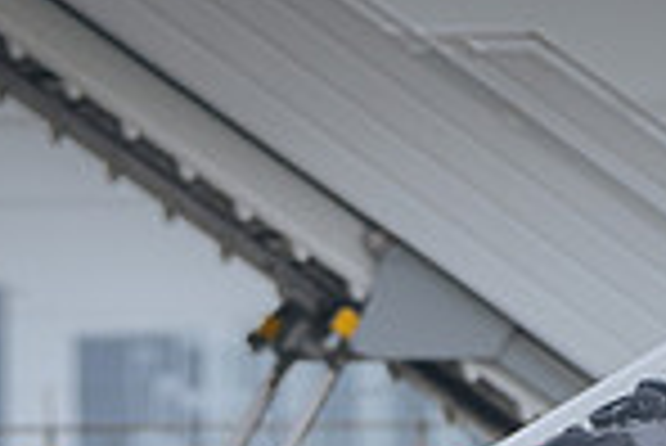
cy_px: 499
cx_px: 381
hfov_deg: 1.5
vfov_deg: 1.0
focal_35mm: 1358
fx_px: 25147
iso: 125
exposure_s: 1/125
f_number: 6
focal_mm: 340
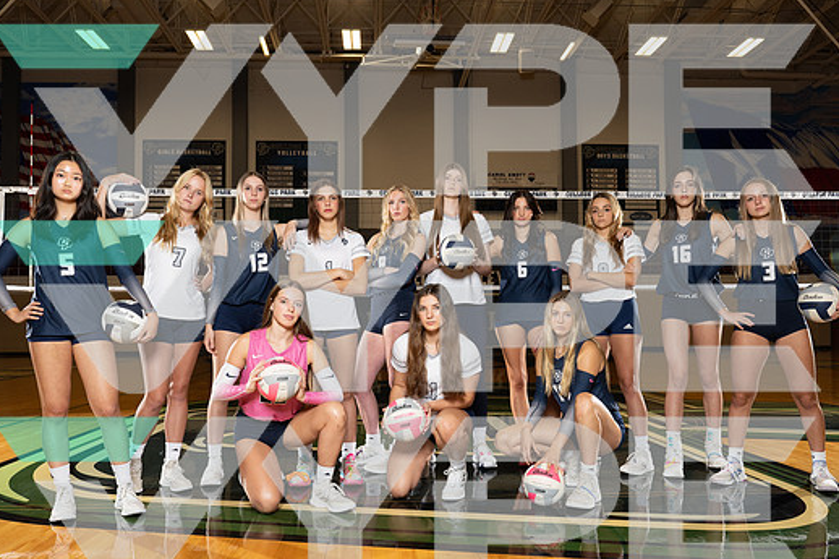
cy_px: 307
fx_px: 652
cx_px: 408
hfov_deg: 65.5
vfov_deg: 46.3
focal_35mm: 28
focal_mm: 25
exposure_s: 1/250
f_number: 8
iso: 1250
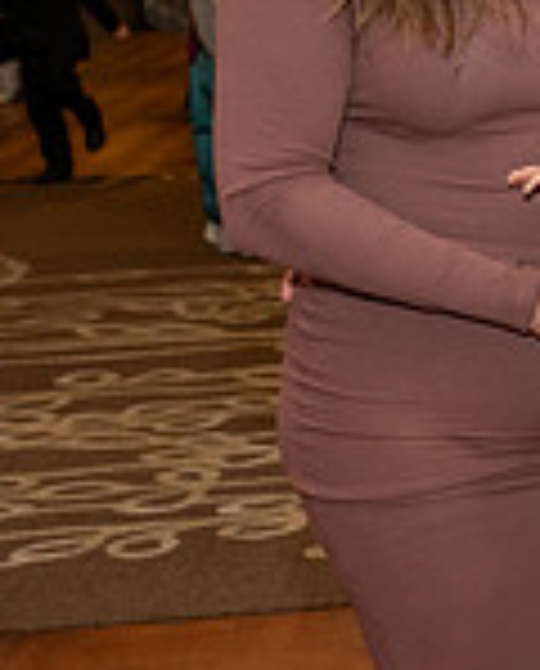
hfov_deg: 11.0
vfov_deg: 15.3
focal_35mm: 125
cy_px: 226
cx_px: 1173
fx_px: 2487
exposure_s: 1/200
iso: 800
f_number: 3.5
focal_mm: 26.5
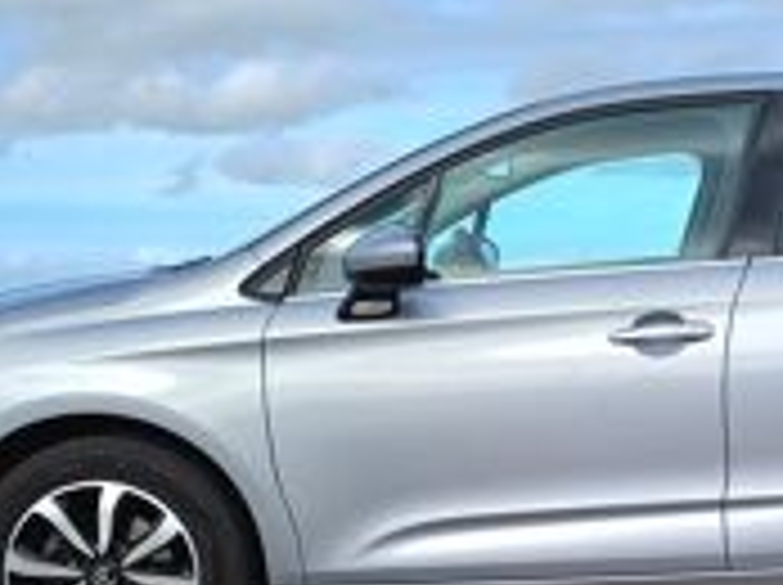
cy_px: 482
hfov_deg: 27.5
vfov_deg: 21.0
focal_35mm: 69
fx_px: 1559
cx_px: 644
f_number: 1.8
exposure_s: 1/1111
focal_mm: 4.65
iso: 50
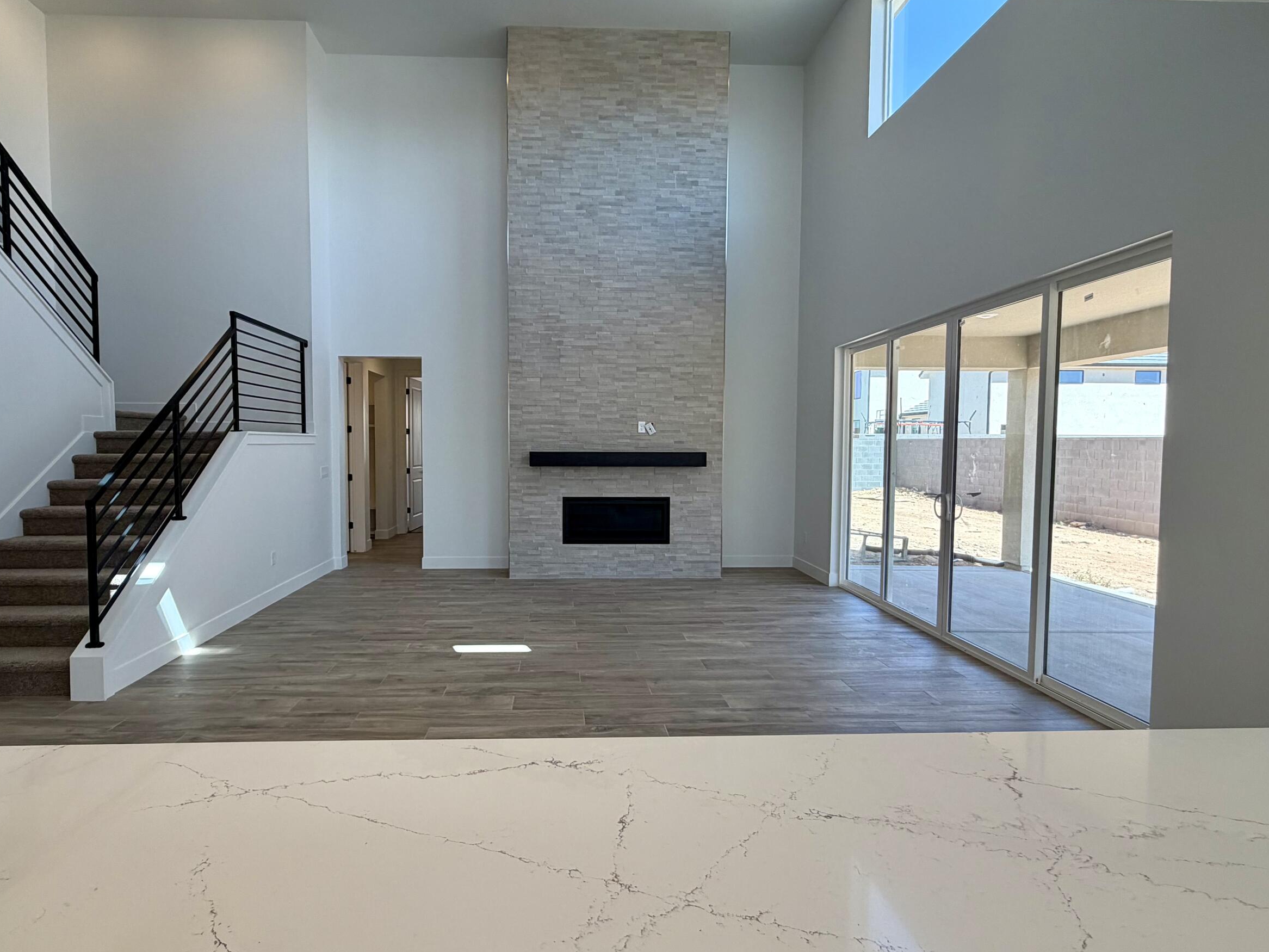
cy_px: 478
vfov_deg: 71.6
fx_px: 660
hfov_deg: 87.6
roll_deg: +0.2
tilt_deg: -3.6
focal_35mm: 18
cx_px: 590
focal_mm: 2.22
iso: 64
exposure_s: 1/123
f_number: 2.2
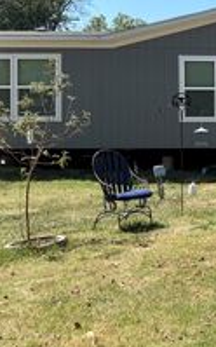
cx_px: 321
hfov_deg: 18.1
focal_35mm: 64
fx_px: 604
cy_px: 130
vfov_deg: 31.9
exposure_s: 1/3425
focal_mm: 6.76
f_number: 1.78
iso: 80
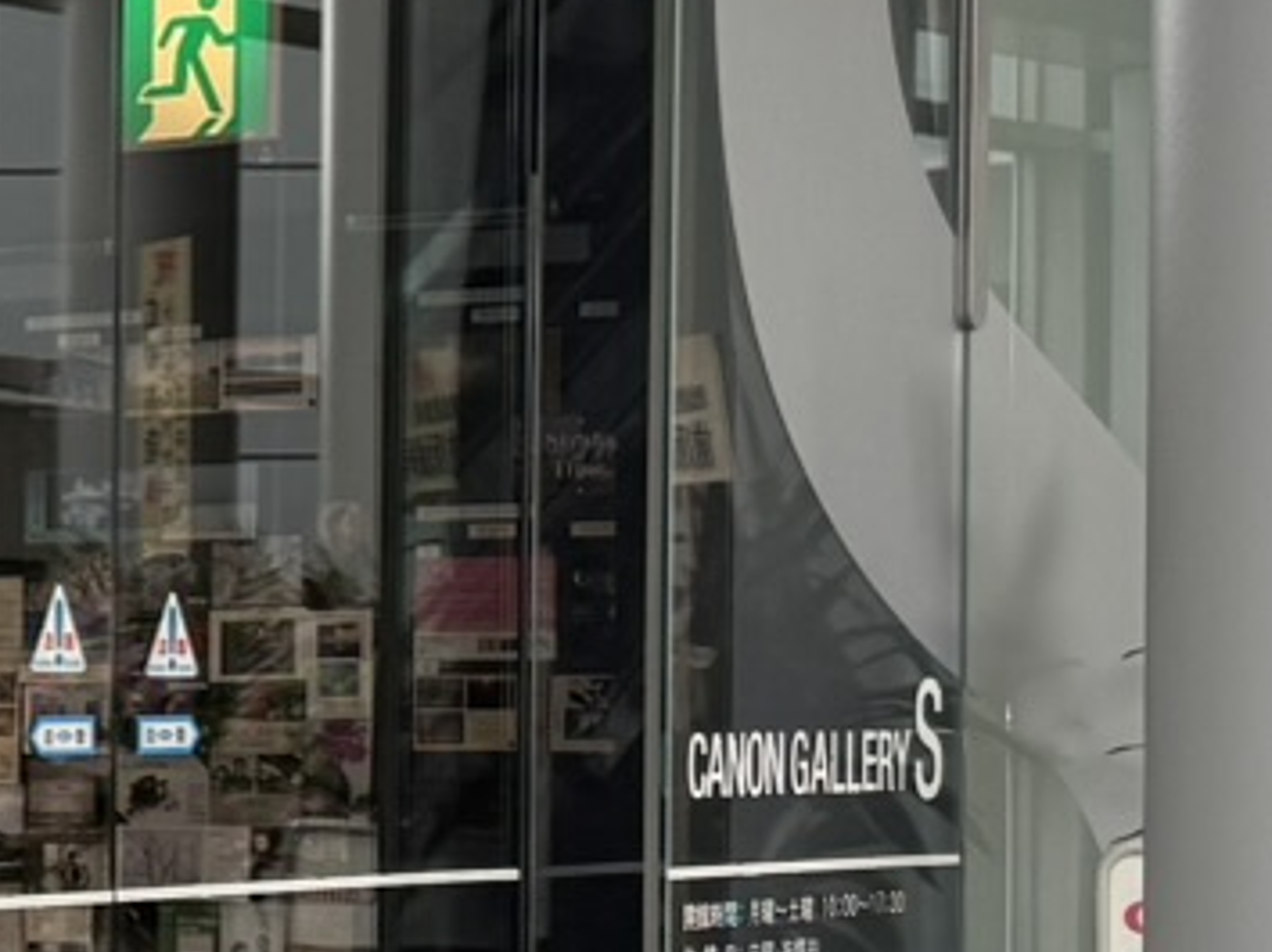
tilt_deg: -0.9
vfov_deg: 10.6
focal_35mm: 139
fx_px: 5104
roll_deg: +0.0
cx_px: -891
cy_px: 812
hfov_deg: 13.1
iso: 100
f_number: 1.78
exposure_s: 1/100
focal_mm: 6.76
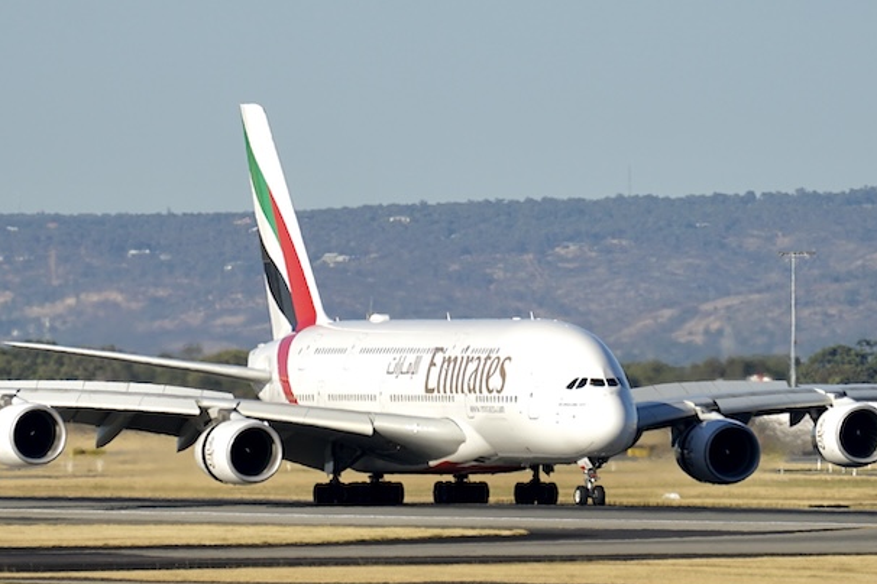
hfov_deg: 5.2
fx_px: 9646
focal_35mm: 396
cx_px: 382
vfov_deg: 3.5
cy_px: 359
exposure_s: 1/2000
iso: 200
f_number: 5.6
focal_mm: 300
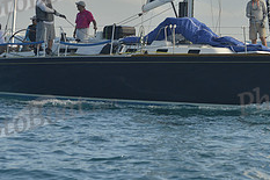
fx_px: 1679
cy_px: 42
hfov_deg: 9.2
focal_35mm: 224
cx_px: 178
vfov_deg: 6.1
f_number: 6.3
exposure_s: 1/640
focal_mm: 90
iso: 200
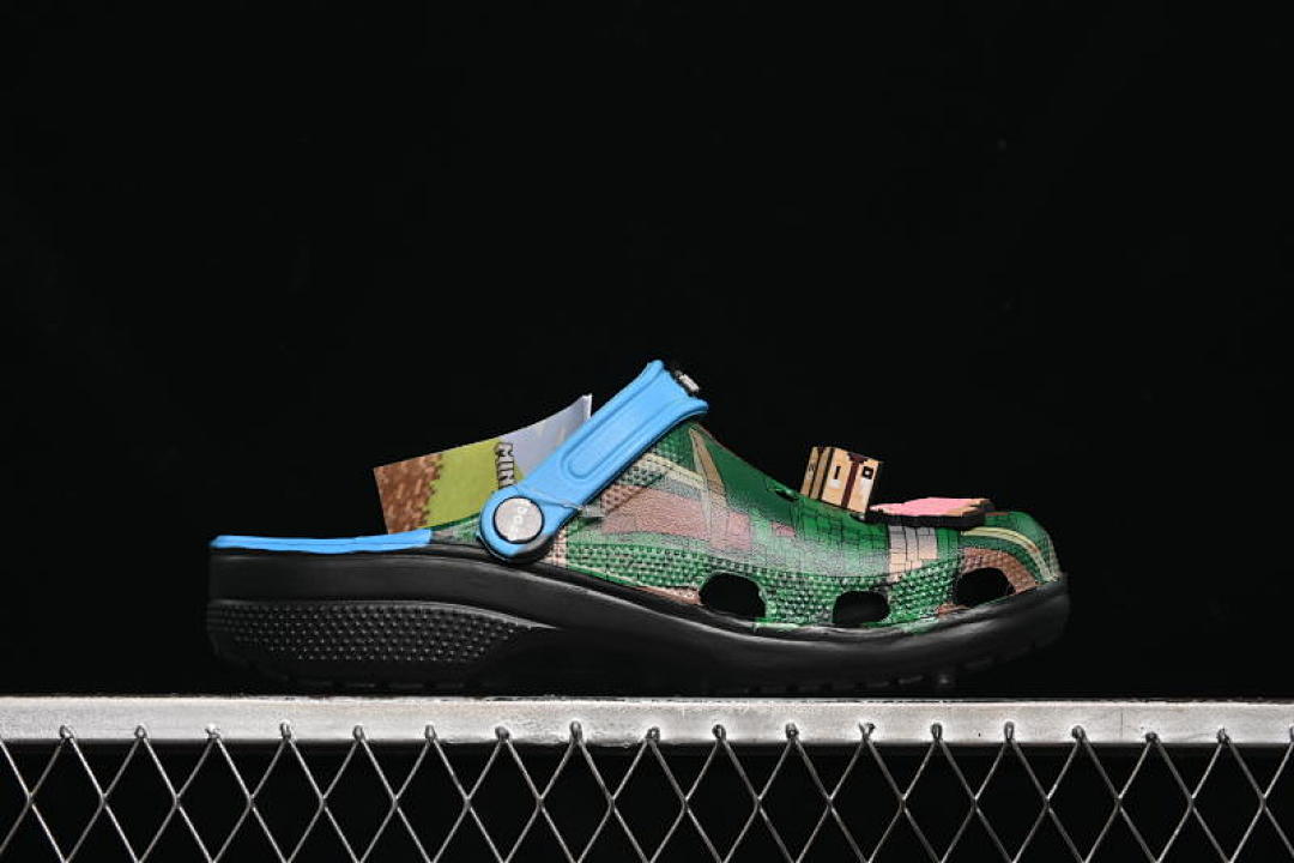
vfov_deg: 18.2
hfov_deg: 27.0
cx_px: 647
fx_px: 2696
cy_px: 432
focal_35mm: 75
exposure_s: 1/50
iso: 160
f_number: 6.3
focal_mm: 50
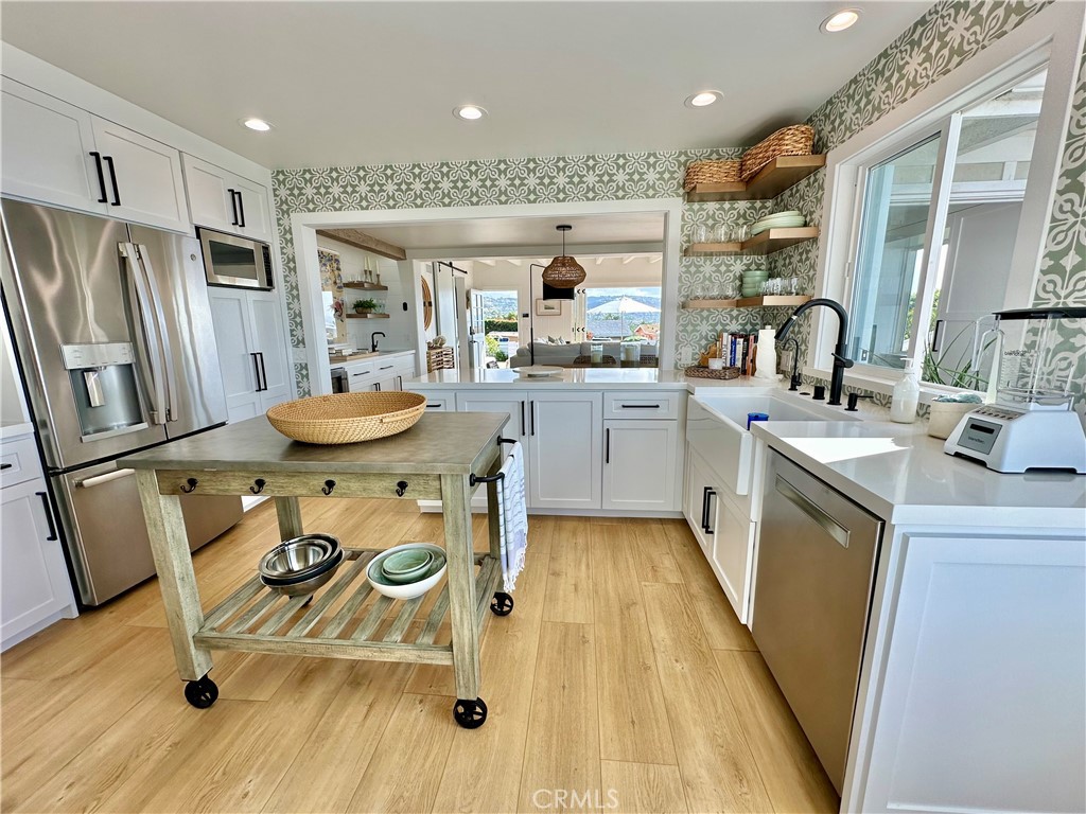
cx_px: 543
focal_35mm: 14
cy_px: 407
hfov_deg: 102.1
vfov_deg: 85.7
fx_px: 439
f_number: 2.2
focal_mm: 2.22
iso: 40
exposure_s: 1/308
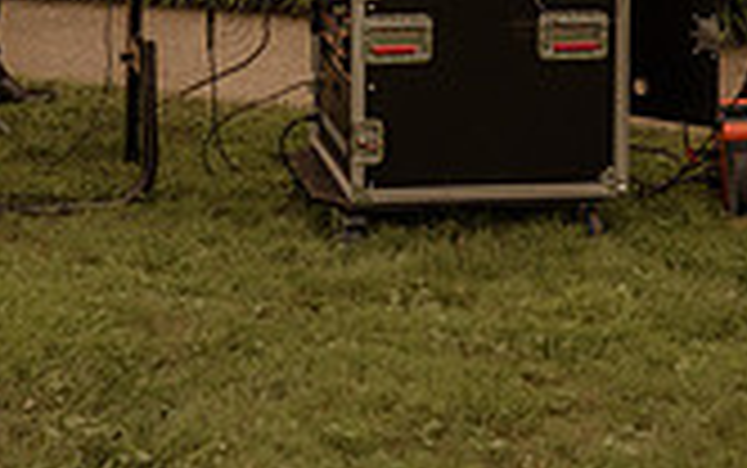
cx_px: 236
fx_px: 2139
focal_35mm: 105
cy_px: -266
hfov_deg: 19.7
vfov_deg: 11.9
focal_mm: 38
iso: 250
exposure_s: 1/800
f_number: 3.2
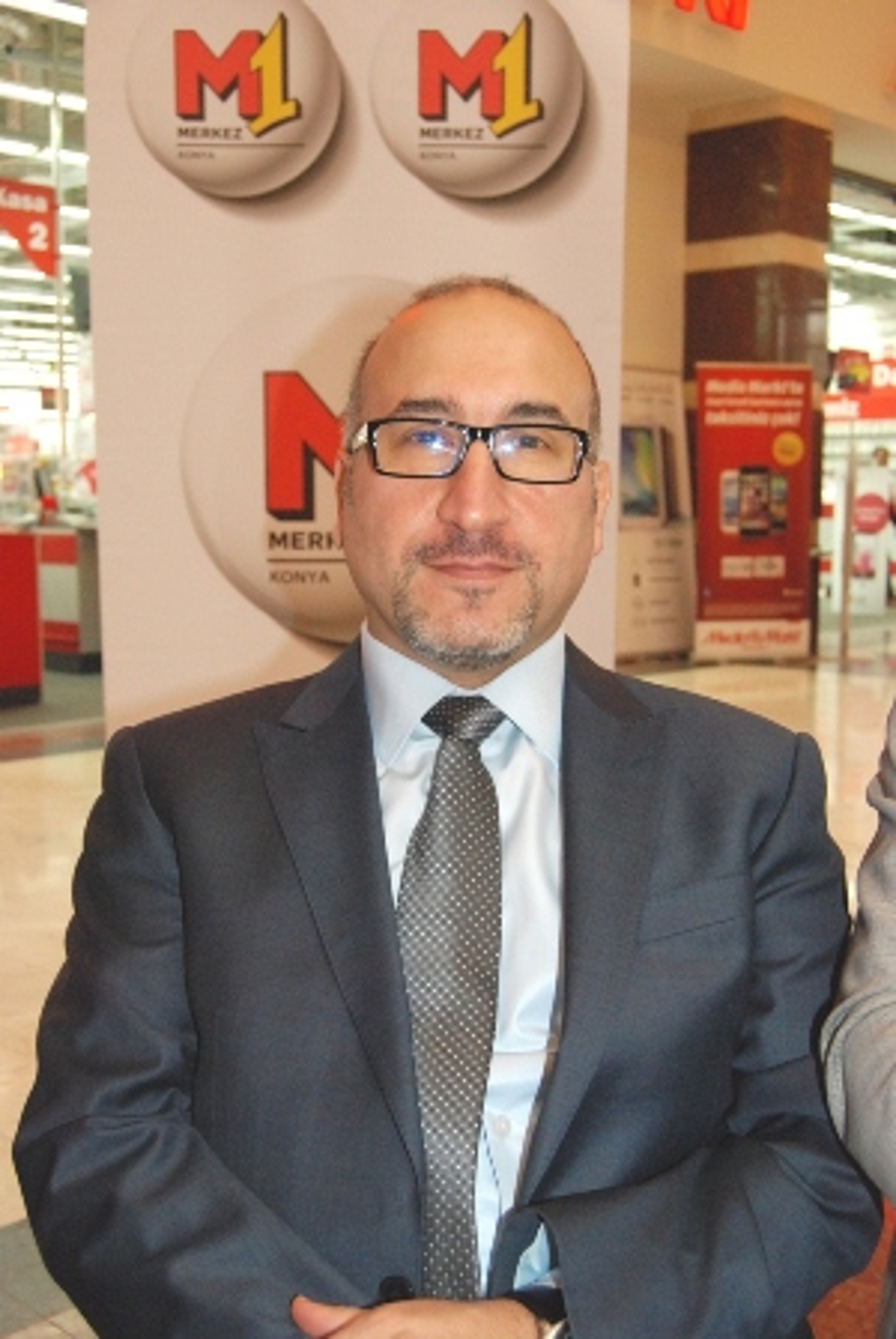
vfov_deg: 46.3
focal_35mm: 42
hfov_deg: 32.0
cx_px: 448
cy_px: 670
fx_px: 1563
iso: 1600
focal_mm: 28
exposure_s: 1/60
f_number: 5.6
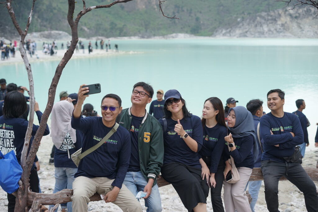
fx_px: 442
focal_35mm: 50
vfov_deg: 27.0
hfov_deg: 39.6
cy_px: 106
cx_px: 159
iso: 320
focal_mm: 50
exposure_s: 1/1600
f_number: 2.8
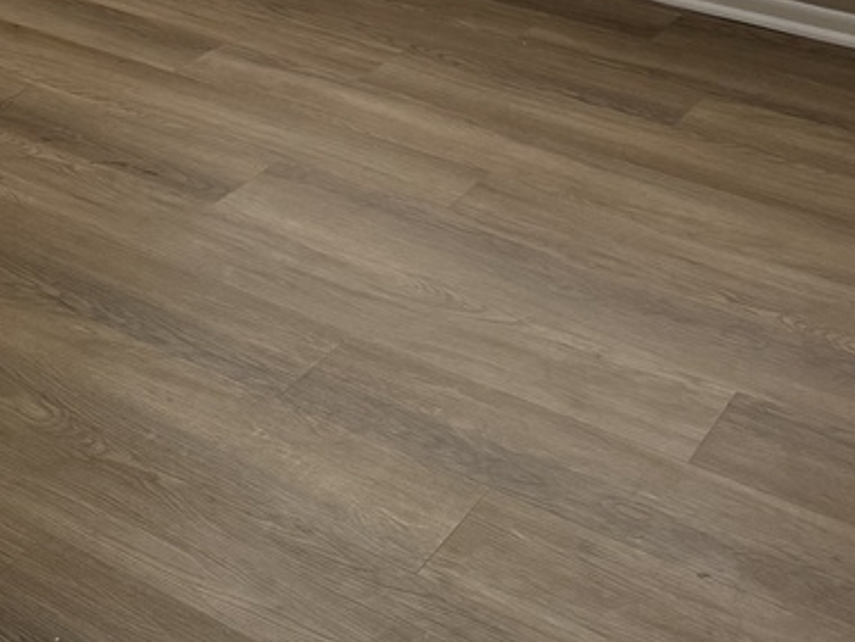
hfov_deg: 28.3
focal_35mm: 68
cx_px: 263
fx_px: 1680
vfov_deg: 18.2
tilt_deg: -6.0
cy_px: -431
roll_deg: -2.0
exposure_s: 1/117
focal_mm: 6.76
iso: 200
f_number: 1.78
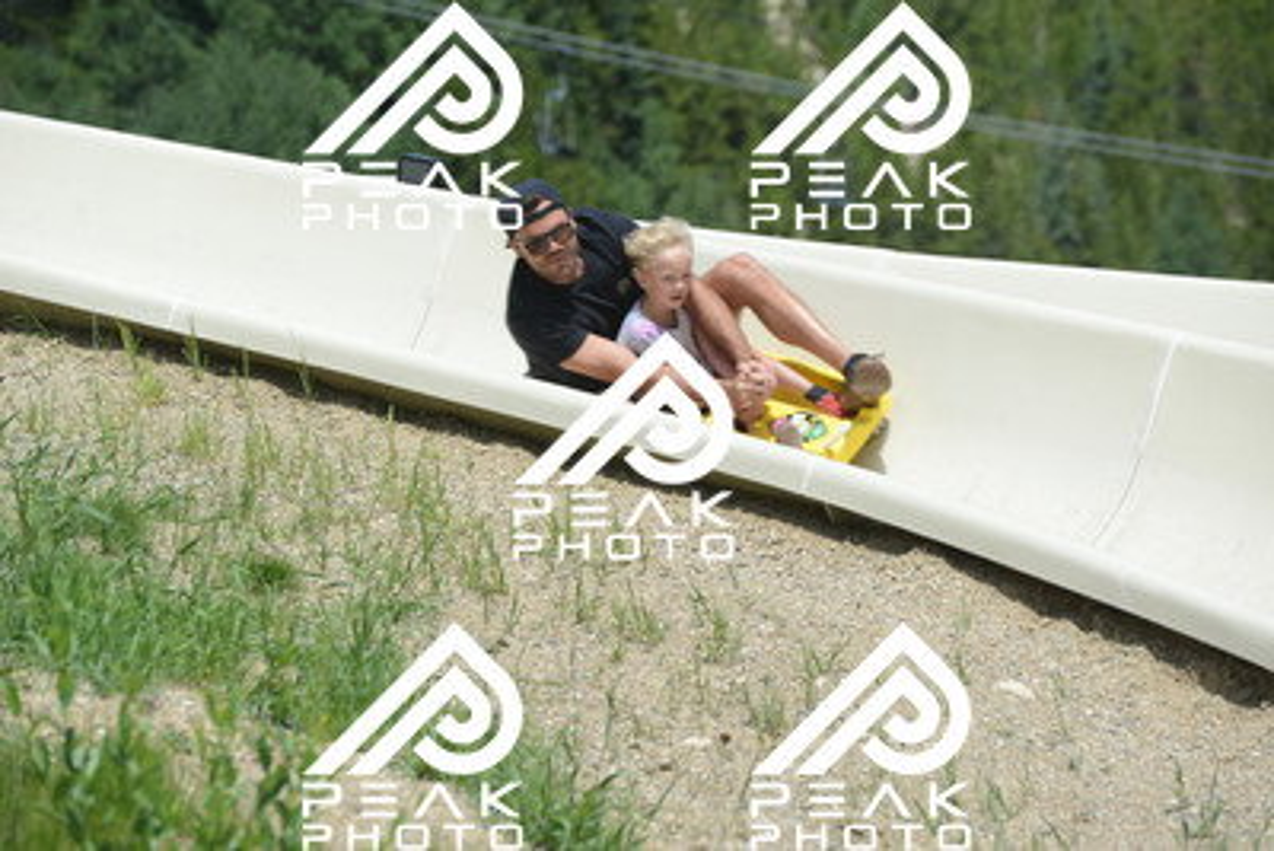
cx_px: 637
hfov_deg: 10.5
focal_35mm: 195
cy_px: 426
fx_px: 6903
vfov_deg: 7.0
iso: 250
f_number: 6.3
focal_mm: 195
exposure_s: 1/640
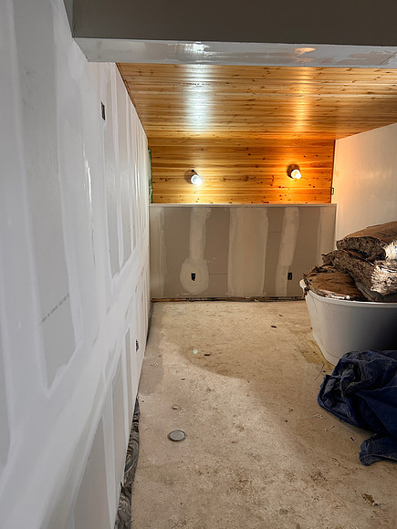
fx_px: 398
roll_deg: -0.4
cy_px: 264
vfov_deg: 67.3
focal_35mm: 26
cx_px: 198
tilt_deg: -10.4
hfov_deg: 53.1
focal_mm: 5.7
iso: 125
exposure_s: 1/60
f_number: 1.5
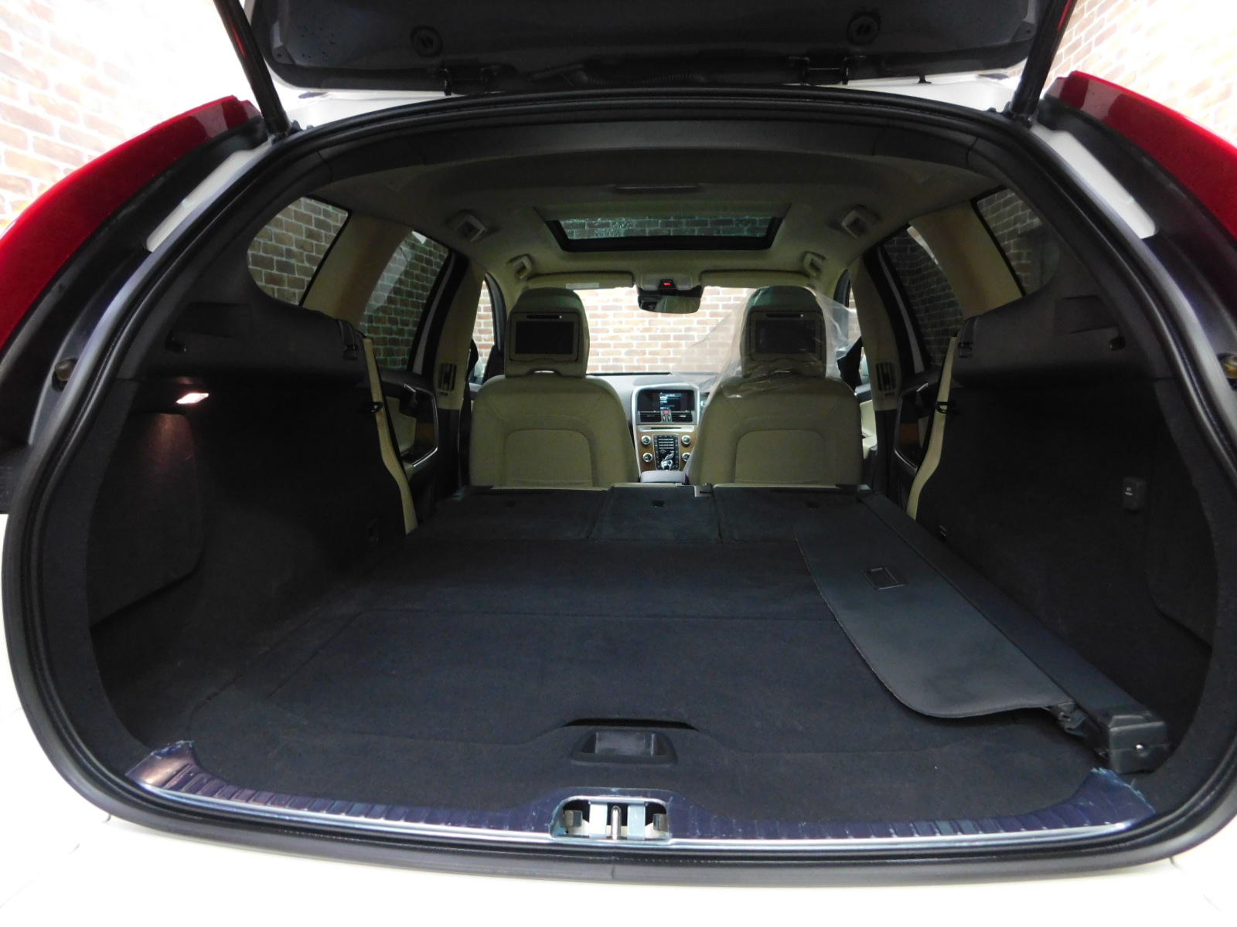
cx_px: 618
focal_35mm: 23
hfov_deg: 73.9
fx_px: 822
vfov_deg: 58.9
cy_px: 464
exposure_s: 1/25
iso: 400
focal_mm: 4
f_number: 3
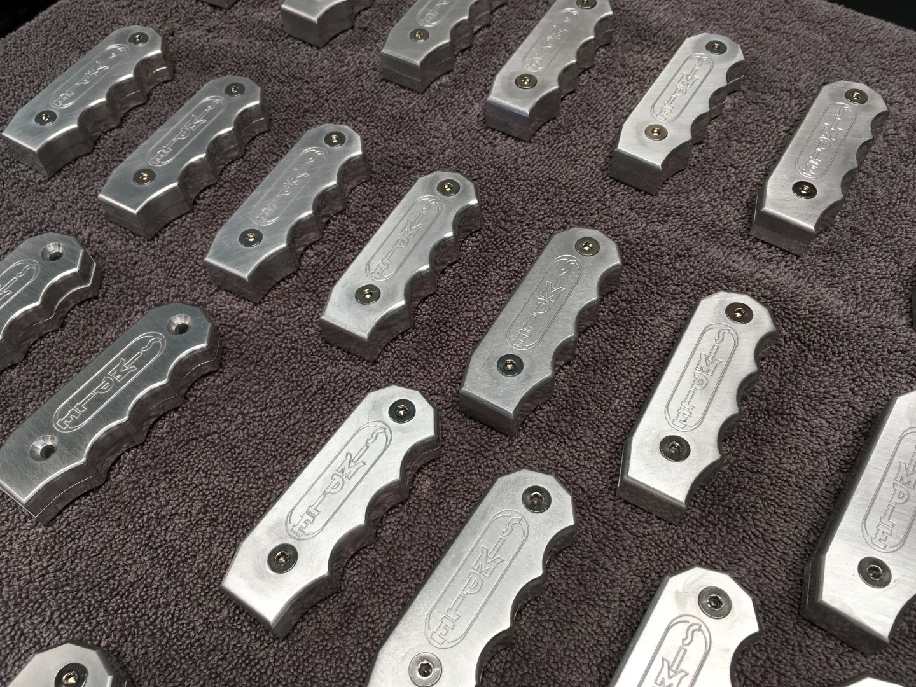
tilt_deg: -57.1
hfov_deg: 61.7
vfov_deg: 48.2
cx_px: 458
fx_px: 767
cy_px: 344
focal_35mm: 29
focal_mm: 4.15
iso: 40
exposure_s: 1/120
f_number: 2.2
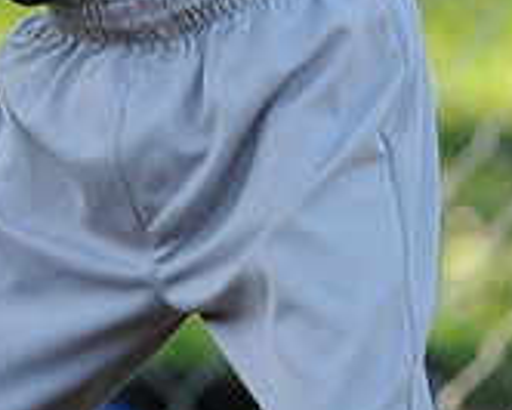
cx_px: 82
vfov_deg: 1.1
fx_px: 22288
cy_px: -379
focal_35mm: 1470
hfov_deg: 1.3
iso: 800
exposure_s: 1/800
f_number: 4
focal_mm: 300
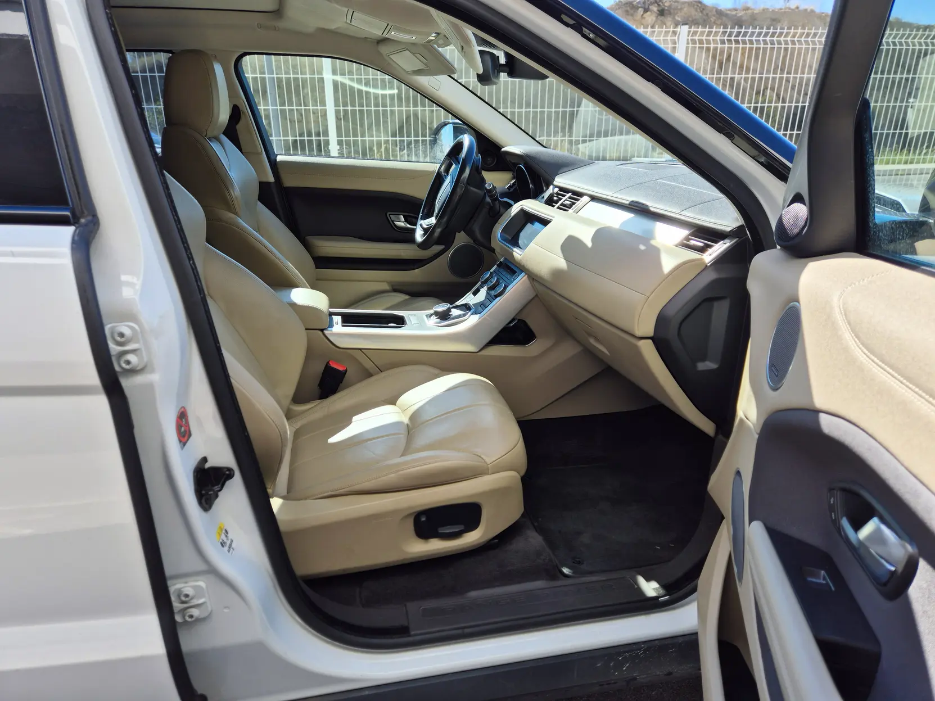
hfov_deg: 73.9
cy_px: 350
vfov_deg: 58.9
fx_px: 621
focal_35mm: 23
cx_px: 468
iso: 25
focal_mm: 5.4
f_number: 1.8
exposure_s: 1/684
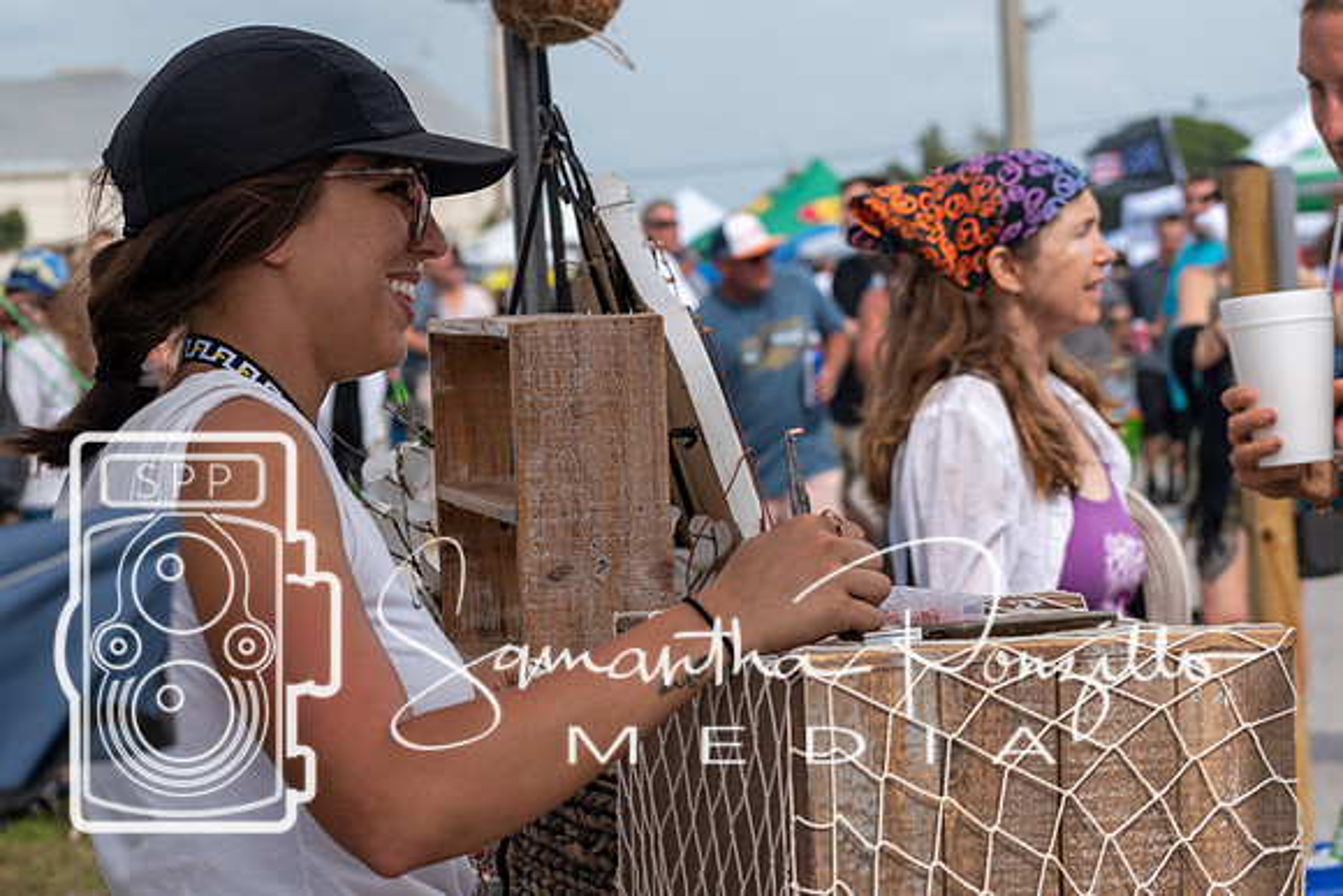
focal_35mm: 117
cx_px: 672
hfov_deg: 17.5
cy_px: 448
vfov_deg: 11.7
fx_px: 4366
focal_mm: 78
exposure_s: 1/800
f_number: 7.1
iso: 200
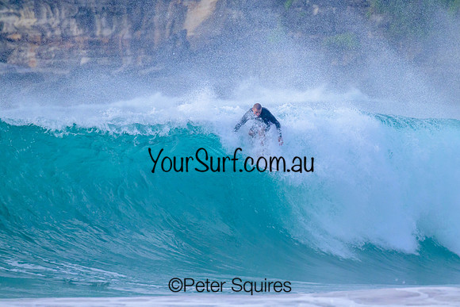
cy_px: 154
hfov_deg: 2.5
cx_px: 230
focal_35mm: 820
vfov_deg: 1.7
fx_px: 10485
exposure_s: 1/2000
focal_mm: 800
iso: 2200
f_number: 11
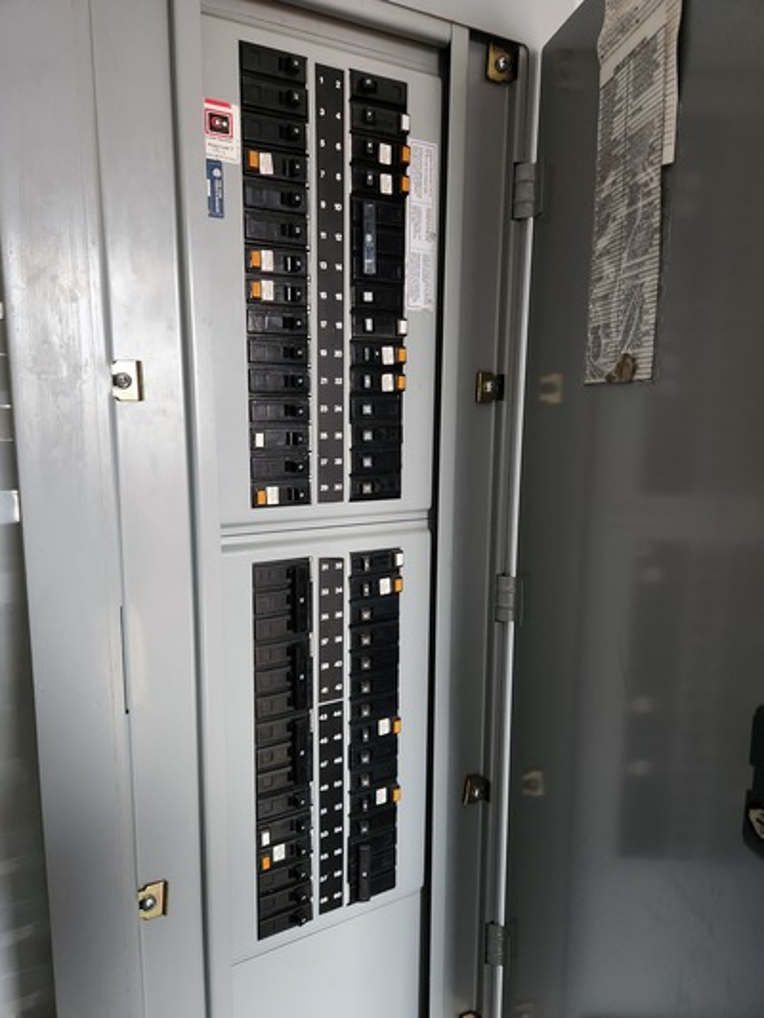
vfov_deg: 73.9
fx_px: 677
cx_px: 382
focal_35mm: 23
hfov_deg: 58.9
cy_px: 509
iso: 640
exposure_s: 1/30
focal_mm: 5.4
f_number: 1.8
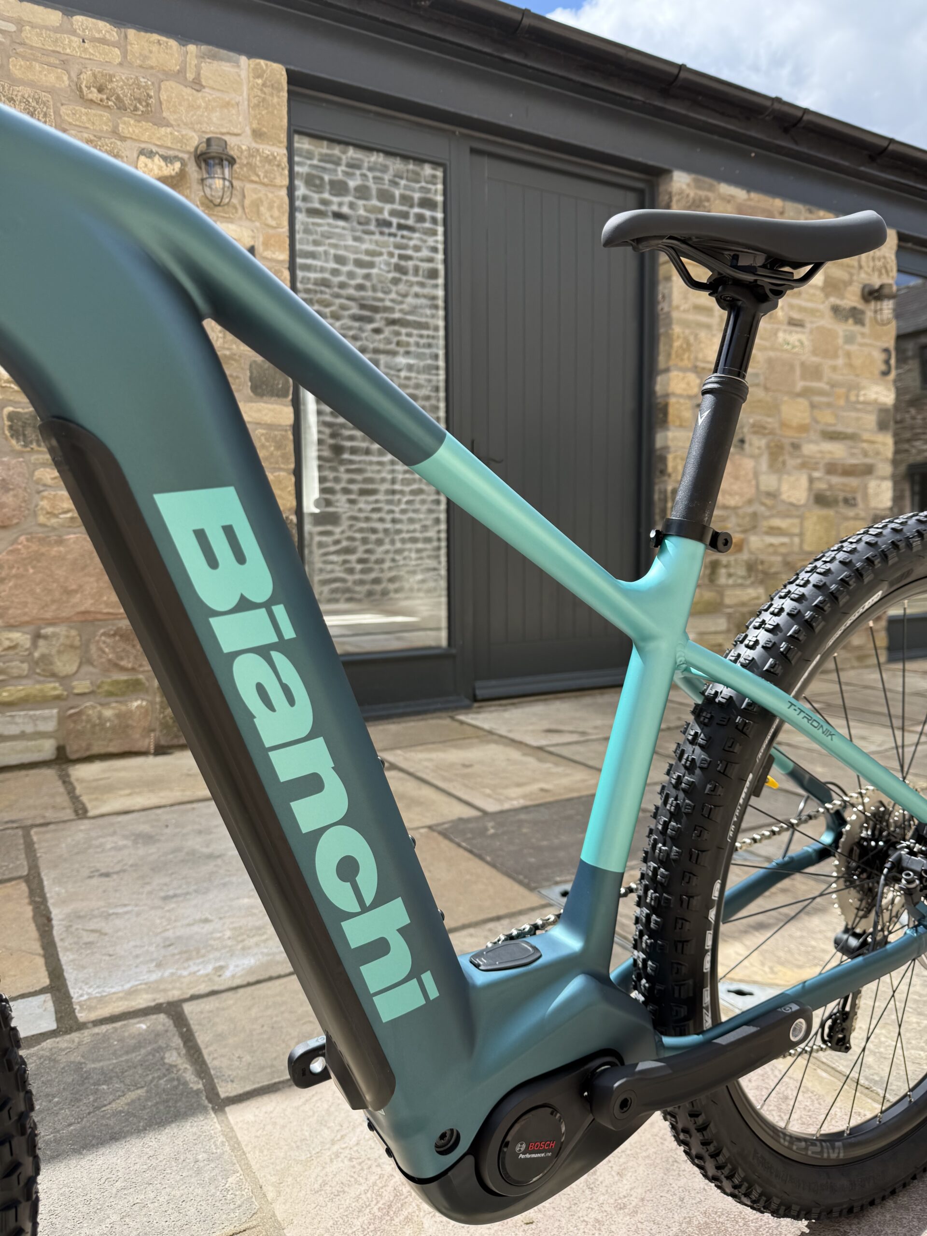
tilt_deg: -3.0
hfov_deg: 56.8
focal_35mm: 24
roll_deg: +0.5
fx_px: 857
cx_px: 464
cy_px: 618
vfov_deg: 71.6
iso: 80
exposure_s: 1/2110
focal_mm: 6.76
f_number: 1.78
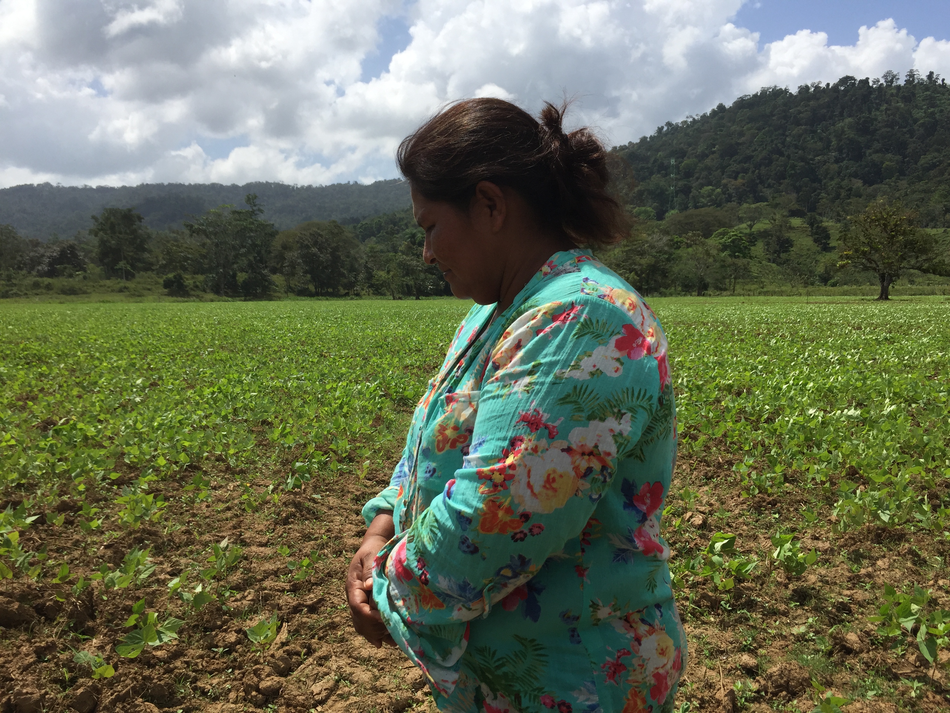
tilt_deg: -5.4
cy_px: 356
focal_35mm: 29
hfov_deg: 61.7
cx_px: 475
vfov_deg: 48.2
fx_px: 796
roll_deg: -1.3
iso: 32
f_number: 2.2
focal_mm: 4.15
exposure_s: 1/3049
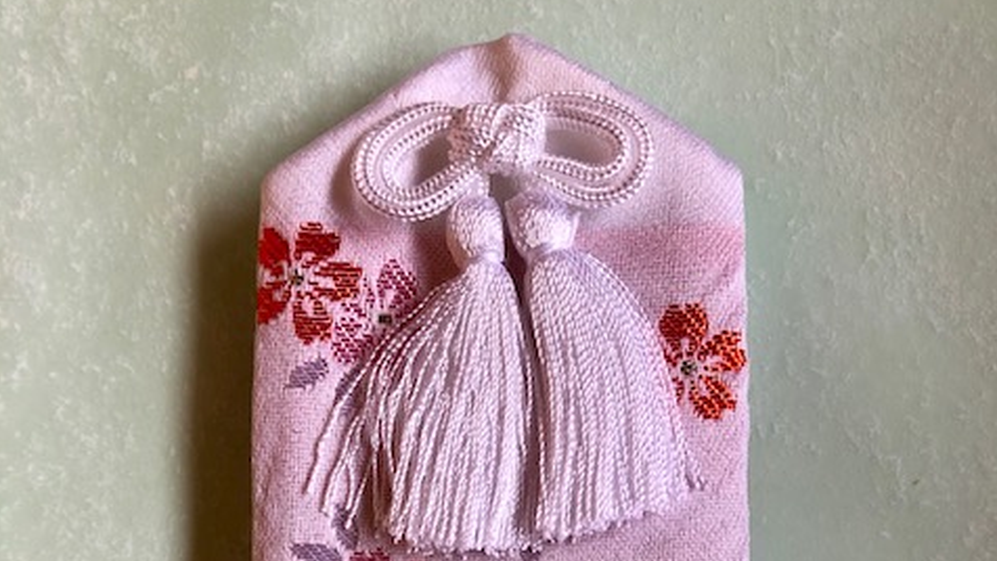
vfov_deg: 26.8
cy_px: 607
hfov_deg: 49.4
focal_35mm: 41
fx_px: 1084
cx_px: 501
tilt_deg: -85.1
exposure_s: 1/40
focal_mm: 3.99
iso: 25
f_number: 1.8
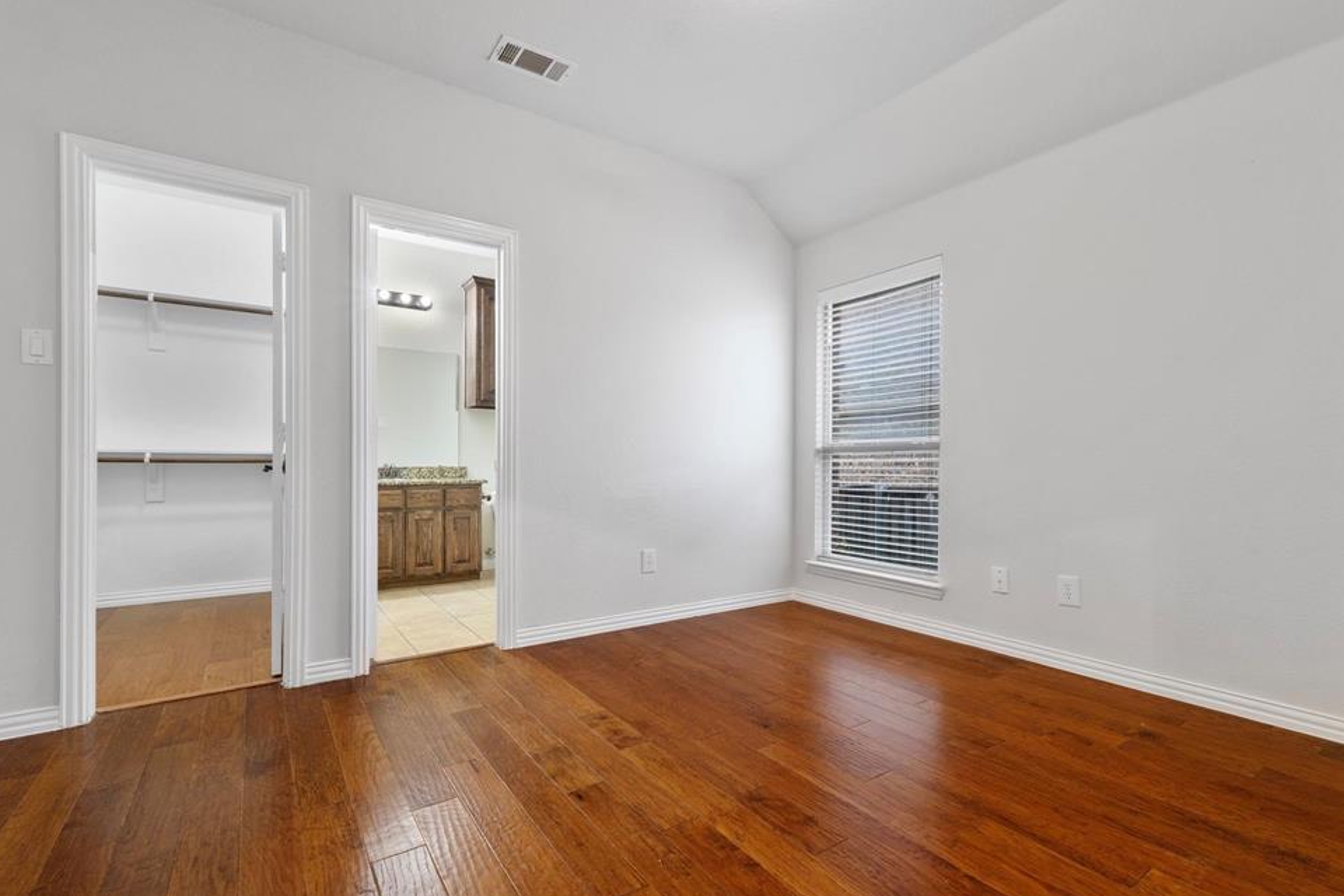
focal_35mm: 16
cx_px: 658
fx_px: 597
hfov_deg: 96.7
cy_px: 452
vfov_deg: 73.7
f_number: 8
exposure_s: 3
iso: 200
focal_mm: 10
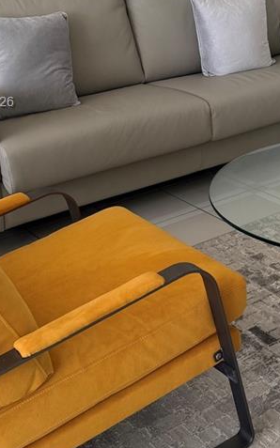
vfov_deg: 31.3
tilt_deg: -15.7
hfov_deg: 19.8
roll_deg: +0.9
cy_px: 103
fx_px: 782
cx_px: 263
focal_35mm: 64
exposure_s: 1/121
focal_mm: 6.76
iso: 80
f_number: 1.78
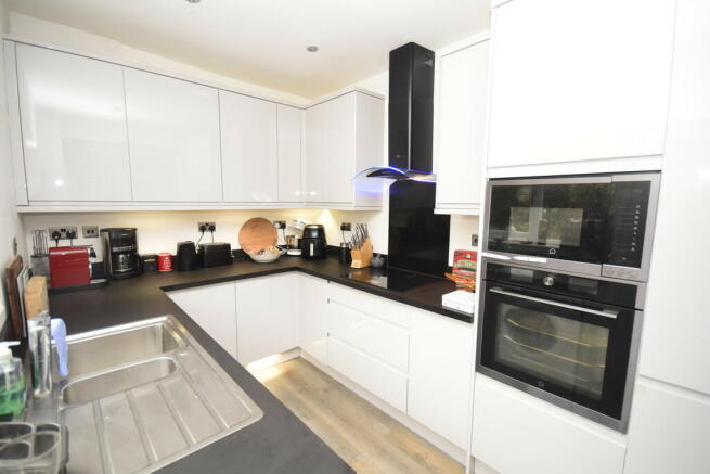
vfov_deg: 77.4
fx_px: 296
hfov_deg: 100.4
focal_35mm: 15
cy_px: 237
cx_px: 355
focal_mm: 10
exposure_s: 1/60
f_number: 5.6
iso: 1600
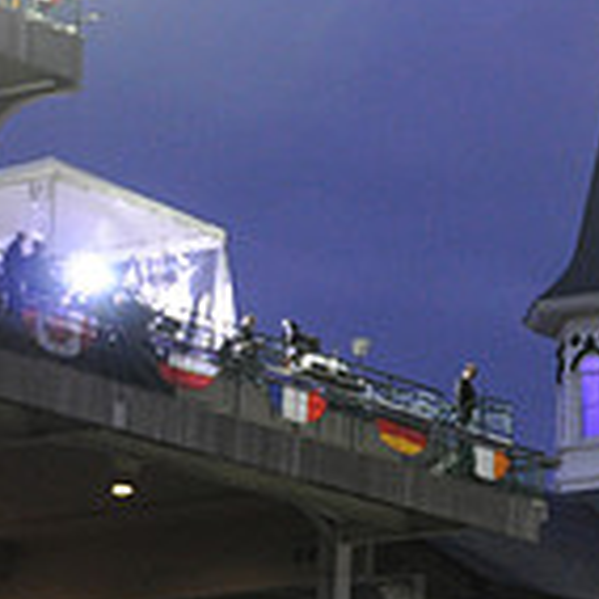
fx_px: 3250
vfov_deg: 10.4
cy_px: 622
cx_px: 1211
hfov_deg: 9.8
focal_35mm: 166
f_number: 3.2
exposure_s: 1/160
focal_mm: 32
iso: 1000
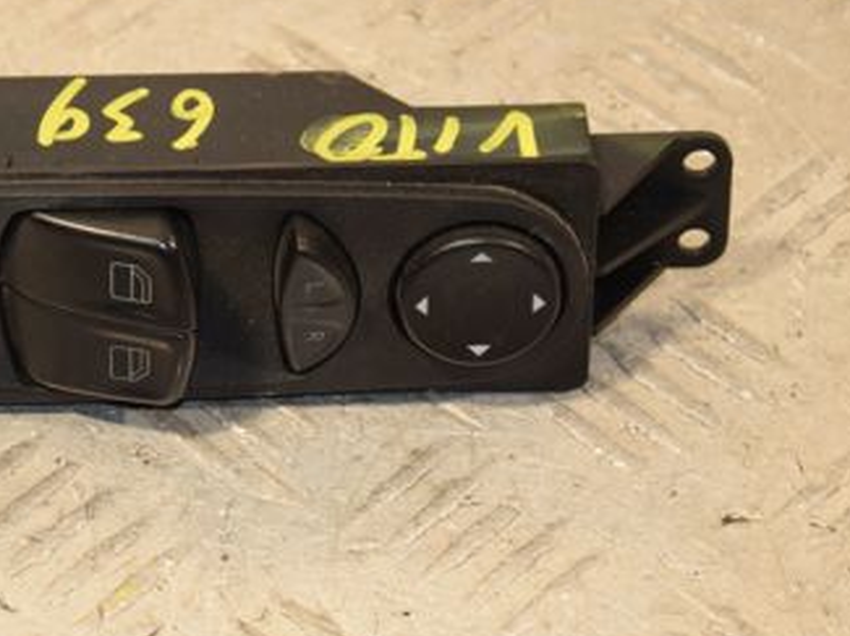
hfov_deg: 9.9
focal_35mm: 199
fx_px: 4881
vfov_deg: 7.4
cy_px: 186
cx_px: 157
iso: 800
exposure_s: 1/200
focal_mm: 70
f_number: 6.3
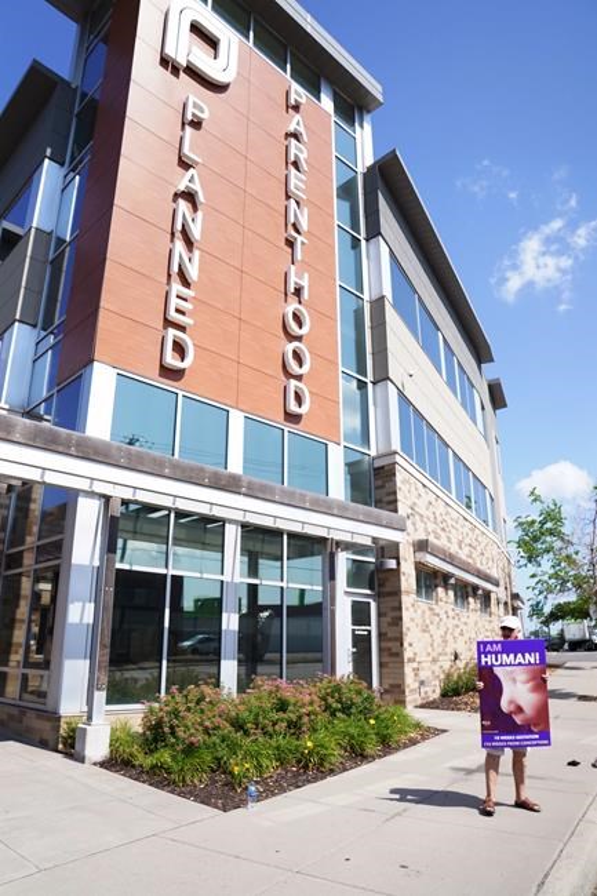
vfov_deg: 73.8
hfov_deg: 53.1
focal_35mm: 24
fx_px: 597
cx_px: 298
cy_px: 448
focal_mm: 24
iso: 2500
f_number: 6.3
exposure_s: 1/4000
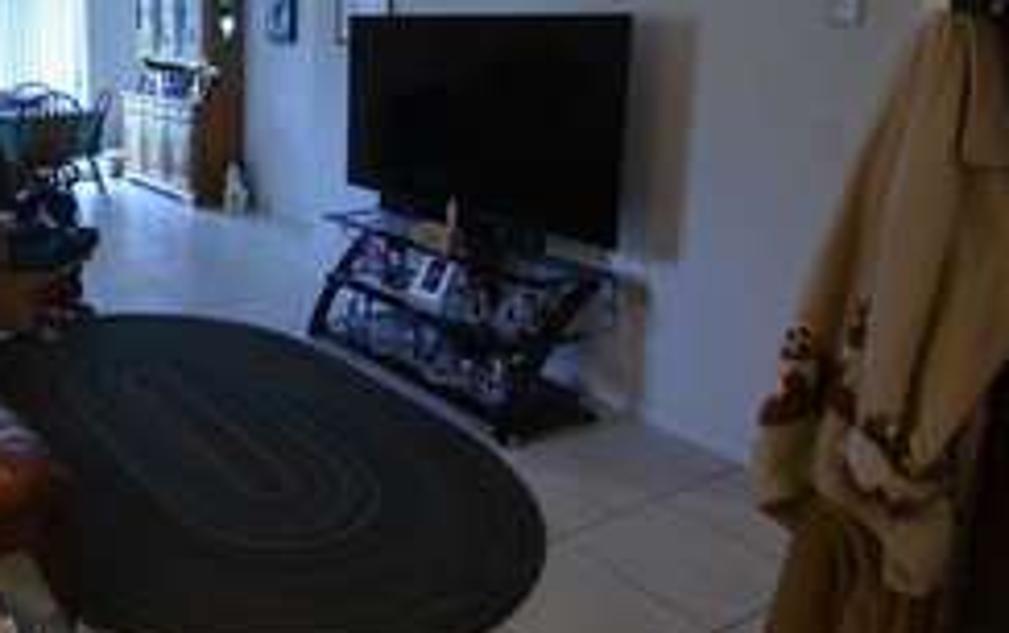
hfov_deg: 57.5
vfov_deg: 40.2
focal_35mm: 30
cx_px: 182
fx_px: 826
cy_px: 124
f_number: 4
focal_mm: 10
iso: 500
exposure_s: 1/60
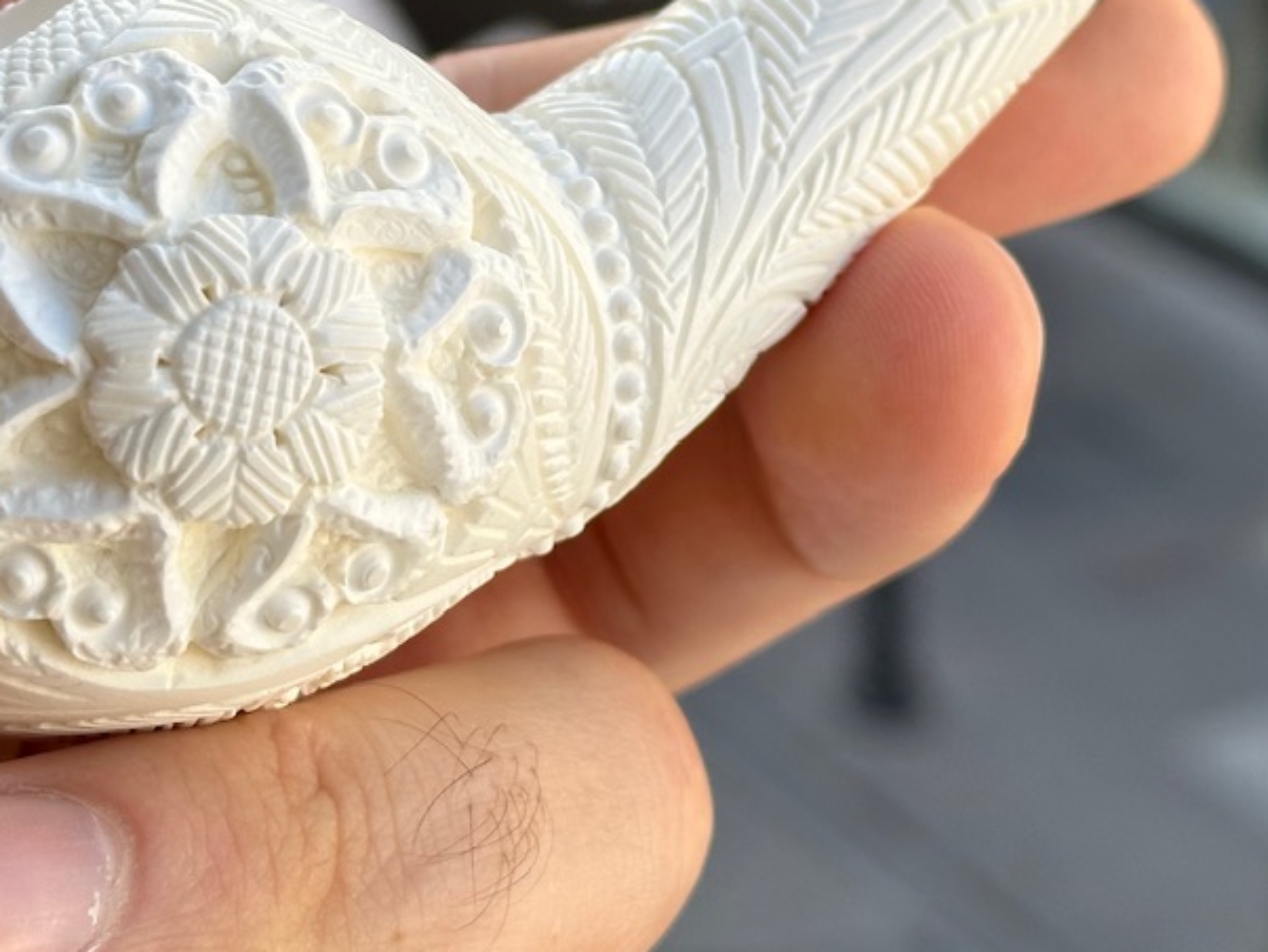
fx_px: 3738
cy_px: 177
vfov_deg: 14.4
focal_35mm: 102
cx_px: 653
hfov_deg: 19.3
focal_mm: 6.86
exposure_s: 1/543
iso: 64
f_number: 1.78
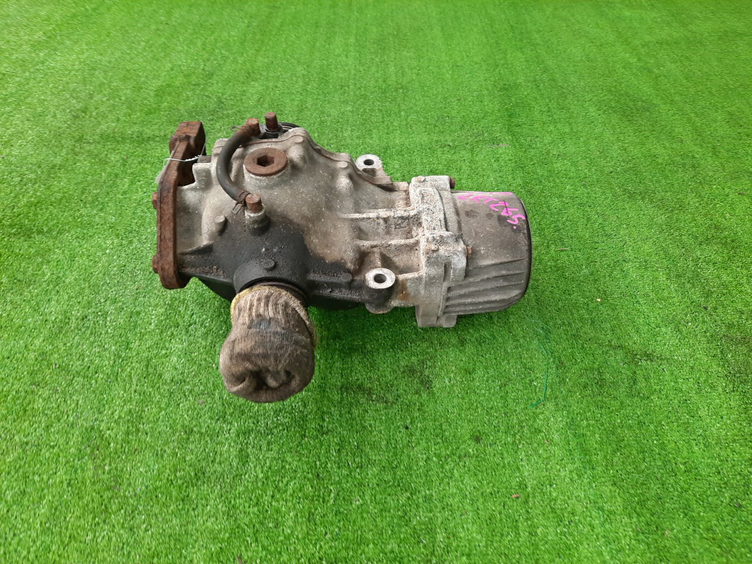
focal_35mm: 25
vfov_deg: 54.9
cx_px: 376
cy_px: 282
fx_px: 543
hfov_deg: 69.4
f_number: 2
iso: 102
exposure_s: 1/50
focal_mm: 4.6
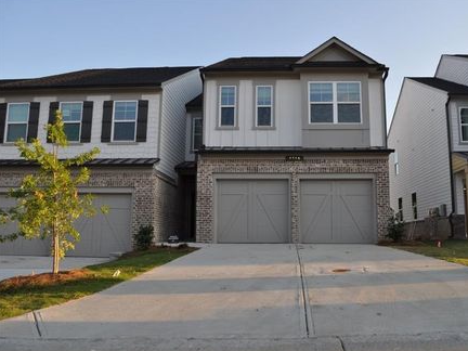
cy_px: 177
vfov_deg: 46.8
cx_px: 268
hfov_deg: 59.7
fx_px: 406
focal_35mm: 30
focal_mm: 18
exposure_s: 1/160
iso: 200
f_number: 6.3
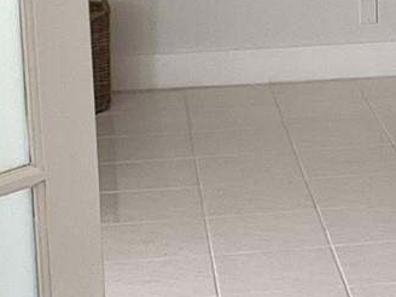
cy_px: -6
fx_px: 1727
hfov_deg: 13.0
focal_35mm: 151
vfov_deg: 9.7
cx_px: 360
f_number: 2.4
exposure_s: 1/60
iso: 50
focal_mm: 3.3
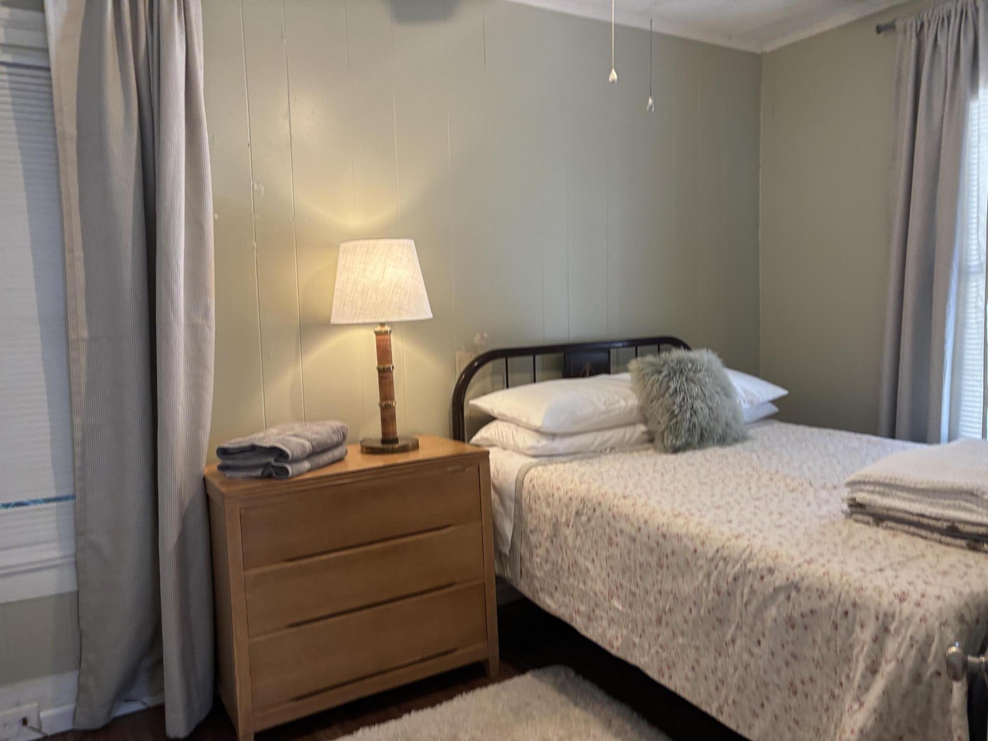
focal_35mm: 26
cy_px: 370
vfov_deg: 53.1
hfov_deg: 67.3
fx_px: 742
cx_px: 494
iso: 160
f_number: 1.6
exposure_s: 1/60
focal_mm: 5.96
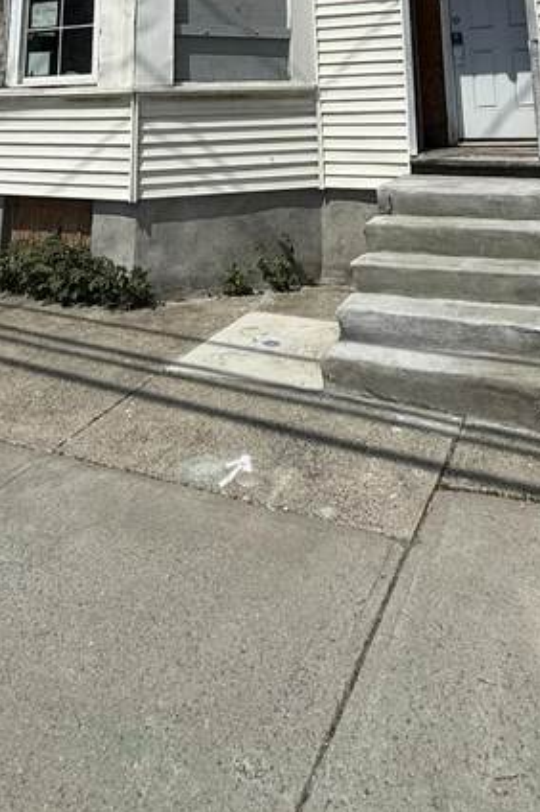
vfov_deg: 45.3
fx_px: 744
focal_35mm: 33
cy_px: -52
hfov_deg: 39.9
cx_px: 289
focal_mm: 2.22
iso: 50
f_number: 2.2
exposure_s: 1/5618
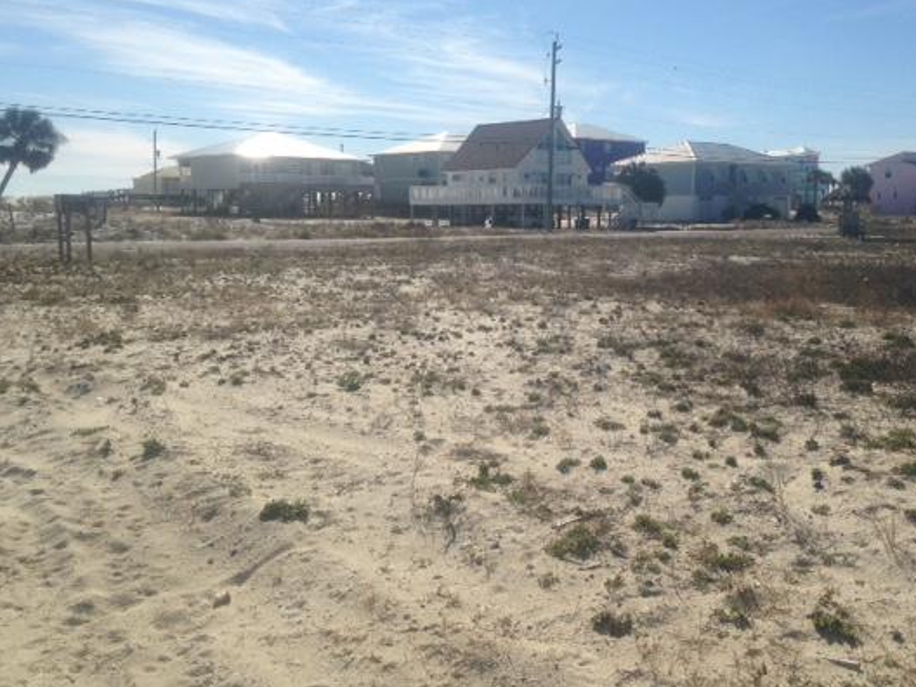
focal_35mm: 40
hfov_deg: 46.7
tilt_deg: -4.8
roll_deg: +1.0
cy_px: 300
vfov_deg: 35.9
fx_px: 1058
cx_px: 524
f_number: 2.4
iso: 50
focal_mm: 4.12
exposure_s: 1/3012
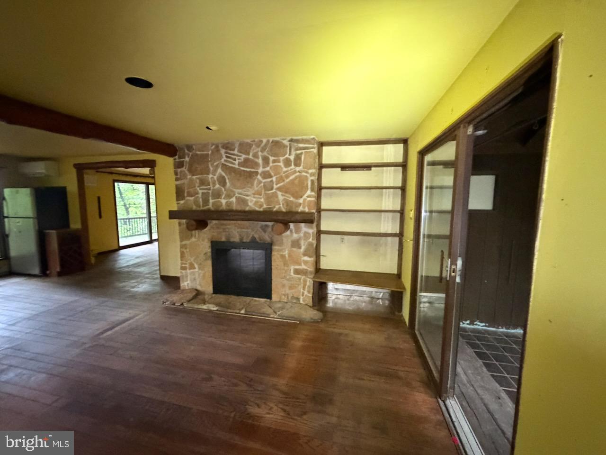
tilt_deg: -6.3
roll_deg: +0.4
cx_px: 303
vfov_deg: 85.7
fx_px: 245
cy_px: 228
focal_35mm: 14
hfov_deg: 102.1
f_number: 2.2
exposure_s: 1/47
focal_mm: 2.22
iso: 1250
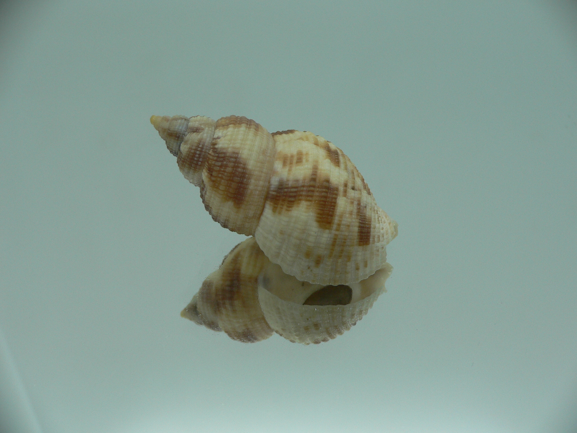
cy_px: 216
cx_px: 288
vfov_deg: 40.7
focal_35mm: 35
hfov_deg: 52.6
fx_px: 583
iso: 80
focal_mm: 4.6
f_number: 2.8
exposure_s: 1/60
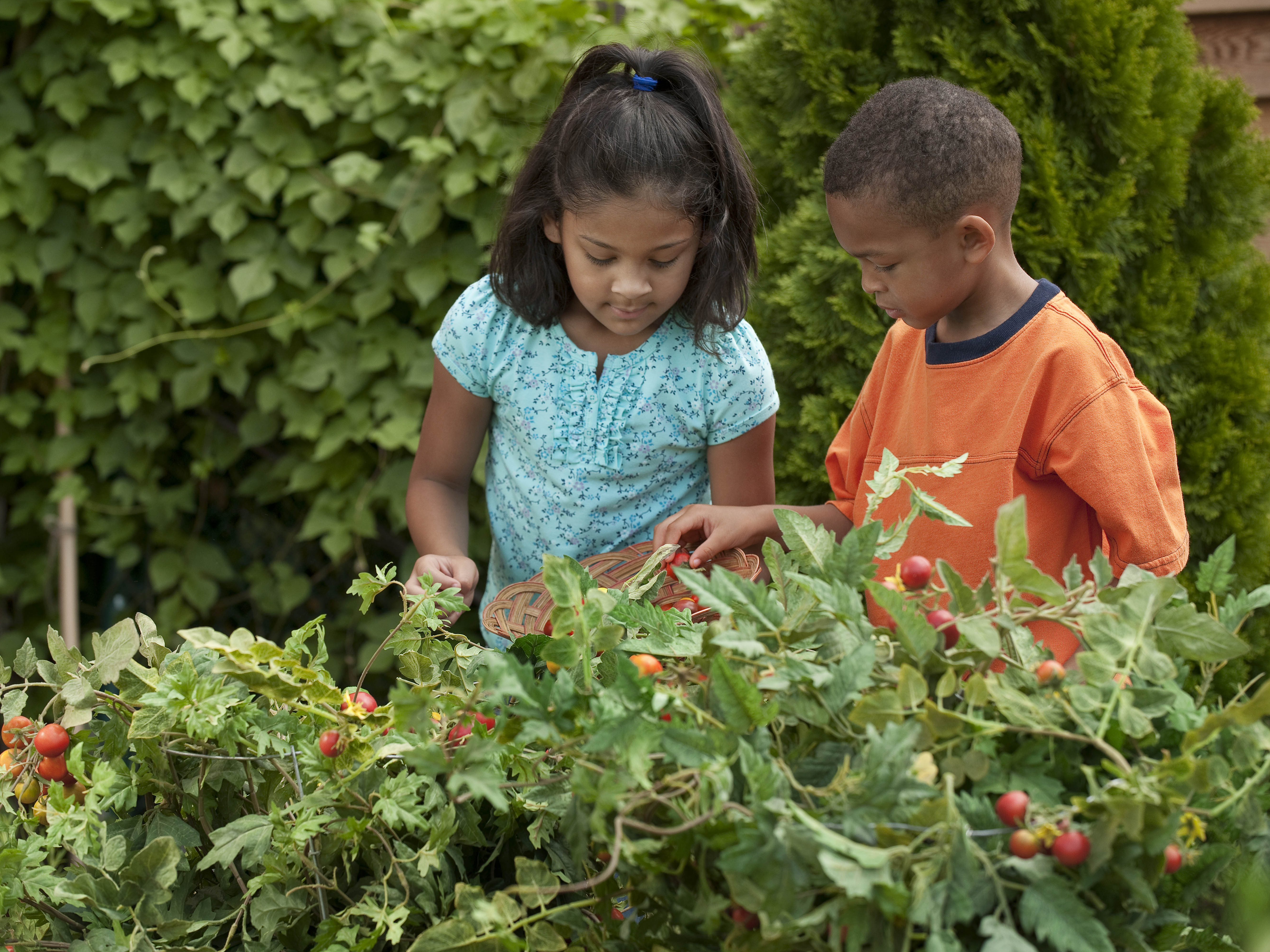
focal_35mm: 120
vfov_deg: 12.3
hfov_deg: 16.4
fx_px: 4403
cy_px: 475
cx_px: 582
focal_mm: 110
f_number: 5.6
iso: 250
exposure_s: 1/400
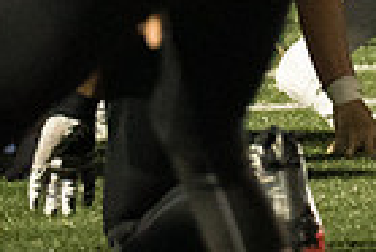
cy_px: -423
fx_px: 13351
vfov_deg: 1.1
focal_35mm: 1277
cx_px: 703
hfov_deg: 1.6
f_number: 2.8
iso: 12800
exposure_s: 1/1000
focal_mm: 191
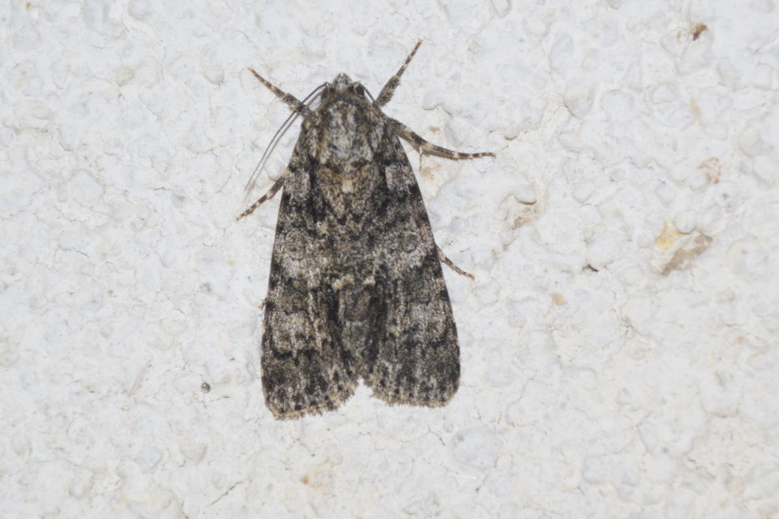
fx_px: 4542
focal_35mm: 210
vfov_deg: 6.5
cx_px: 390
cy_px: 260
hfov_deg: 9.8
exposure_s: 1/60
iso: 320
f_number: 7.1
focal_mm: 140
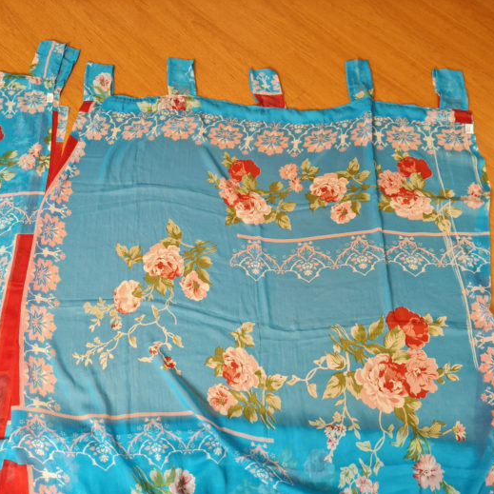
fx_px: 501
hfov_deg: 51.8
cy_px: 247
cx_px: 177
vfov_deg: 52.5
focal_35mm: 31
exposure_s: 1/40
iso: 160
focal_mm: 5.4
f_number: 1.8
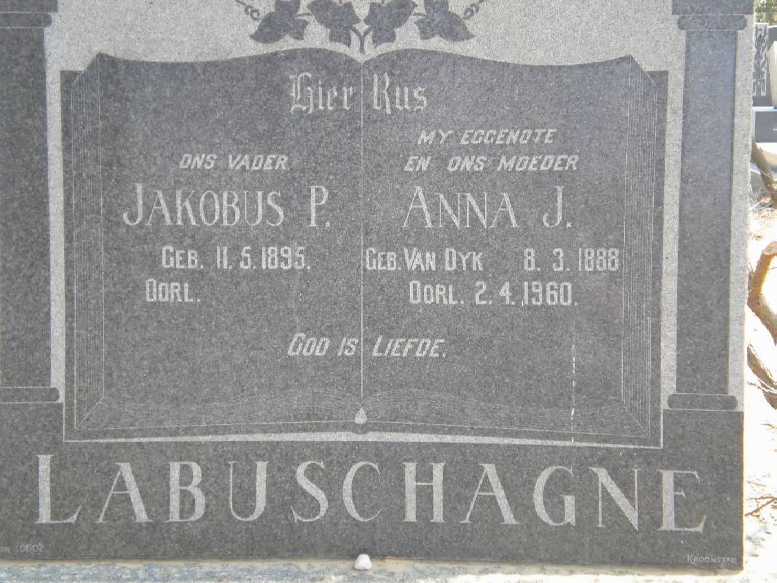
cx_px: 388
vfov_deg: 21.6
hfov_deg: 28.6
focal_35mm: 68
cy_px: 292
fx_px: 1526
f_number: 4.6
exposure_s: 1/58
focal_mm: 12.3
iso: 80
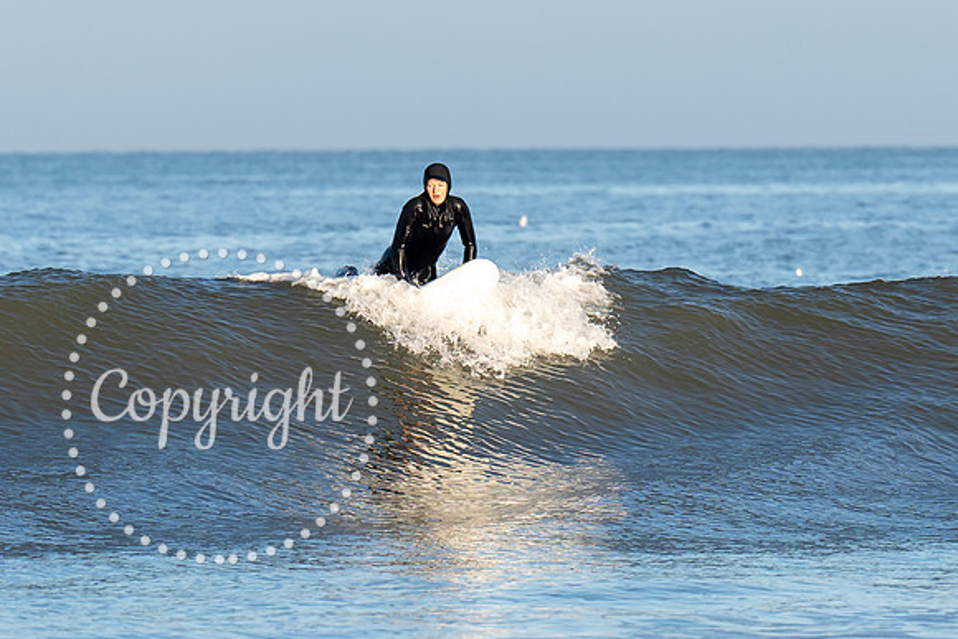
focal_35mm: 685
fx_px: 18228
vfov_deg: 2.0
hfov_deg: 3.0
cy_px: 286
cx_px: 634
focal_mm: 200
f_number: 4
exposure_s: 1/1000
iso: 160
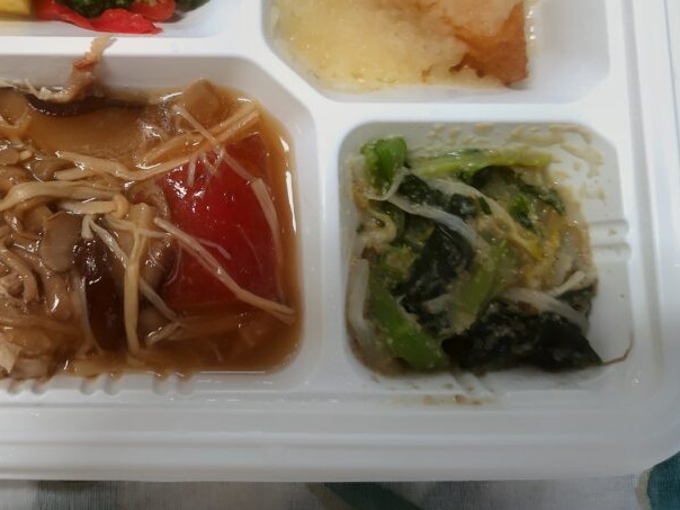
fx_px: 766
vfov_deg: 35.9
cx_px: 182
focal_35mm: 39
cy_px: 122
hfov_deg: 46.4
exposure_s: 1/33.3
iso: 716
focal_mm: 5.6
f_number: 1.9
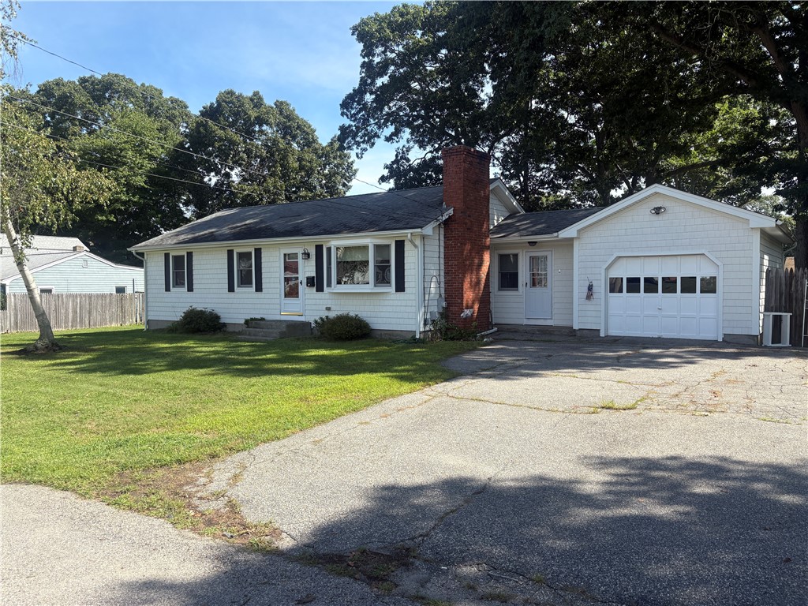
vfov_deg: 53.1
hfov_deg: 67.3
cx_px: 404
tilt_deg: -1.6
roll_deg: +0.4
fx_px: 607
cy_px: 303
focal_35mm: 26
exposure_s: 1/2012
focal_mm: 5.96
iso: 50
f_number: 1.6
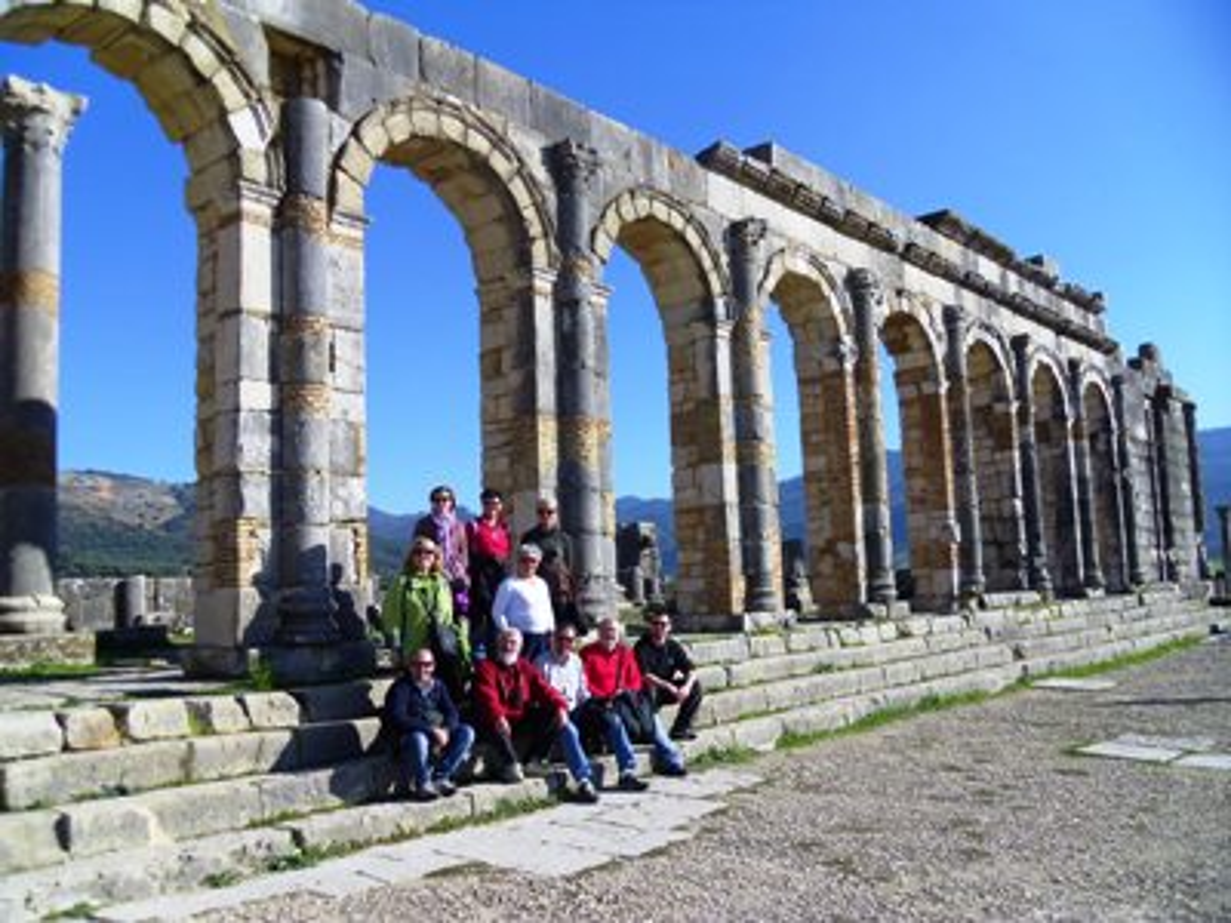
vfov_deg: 45.4
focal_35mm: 31
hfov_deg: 58.4
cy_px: 462
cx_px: 616
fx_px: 1102
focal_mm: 5.6
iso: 80
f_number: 3.3
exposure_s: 1/861
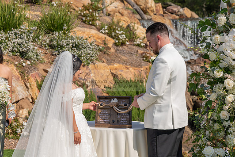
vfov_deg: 14.3
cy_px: 80
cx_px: 109
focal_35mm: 96
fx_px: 627
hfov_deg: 21.2
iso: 200
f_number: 5.6
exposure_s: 1/1000
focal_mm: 88
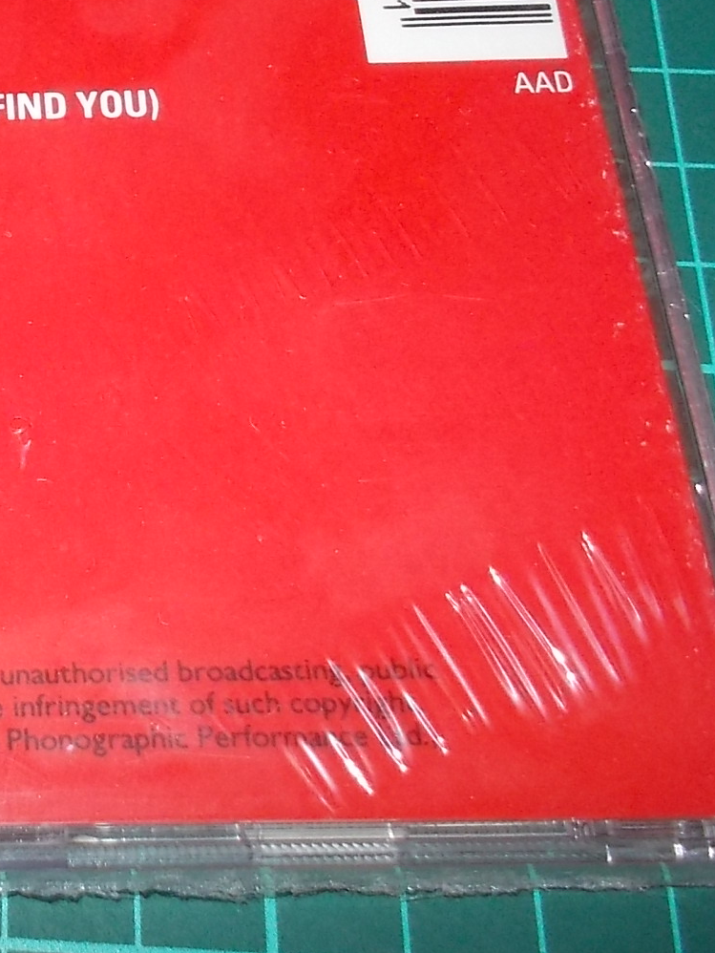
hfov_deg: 20.5
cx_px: -188
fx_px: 1817
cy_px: 257
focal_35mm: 66
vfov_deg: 29.0
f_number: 3.3
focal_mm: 4.1
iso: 200
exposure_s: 1/30
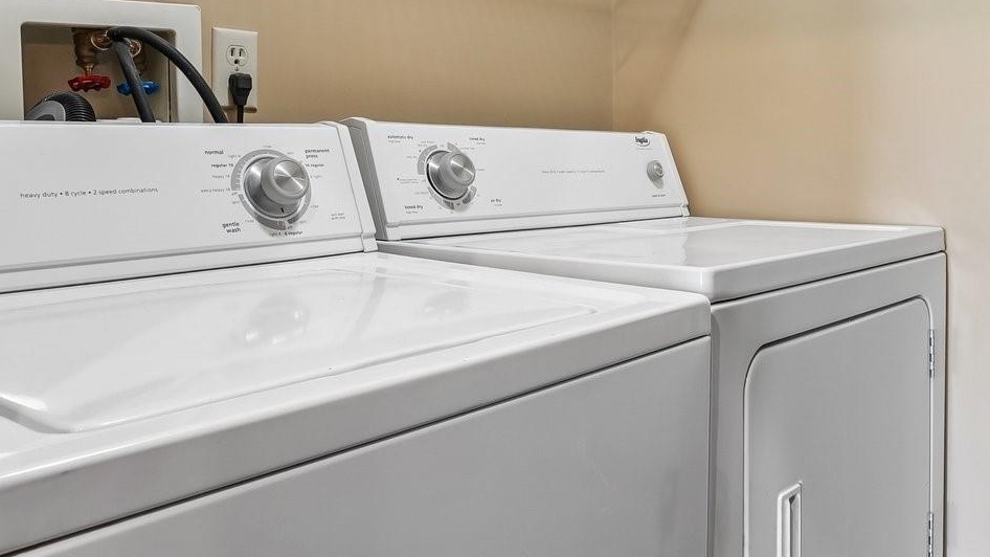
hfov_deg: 56.3
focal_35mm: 34
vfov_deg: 34.2
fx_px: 892
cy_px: 166
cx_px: 688
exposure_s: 1/4
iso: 400
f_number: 8
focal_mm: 10
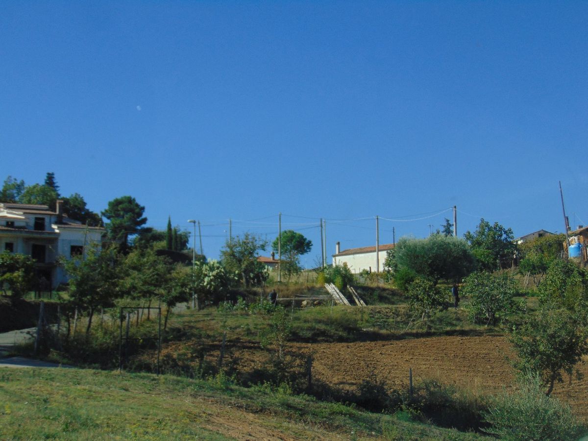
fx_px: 1019
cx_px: 294
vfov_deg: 24.4
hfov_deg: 32.2
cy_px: 220
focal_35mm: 60
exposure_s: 1/1000
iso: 80
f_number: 3.6
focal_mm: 10.8
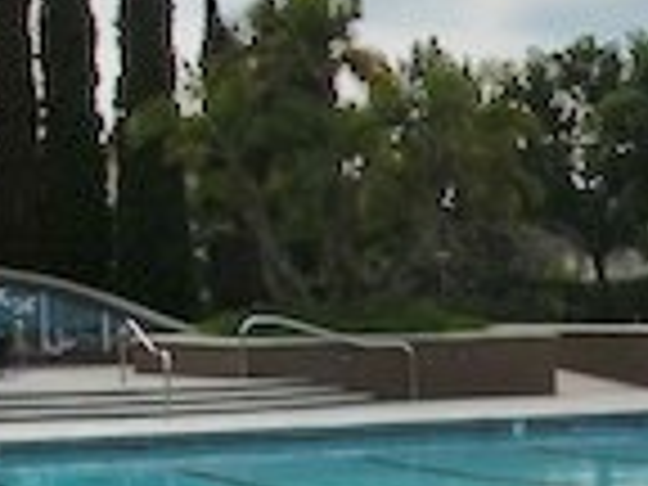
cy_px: 405
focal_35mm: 120
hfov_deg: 15.5
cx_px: 868
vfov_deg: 12.3
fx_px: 2246
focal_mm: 4.7
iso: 64
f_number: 7.1
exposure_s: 1/343
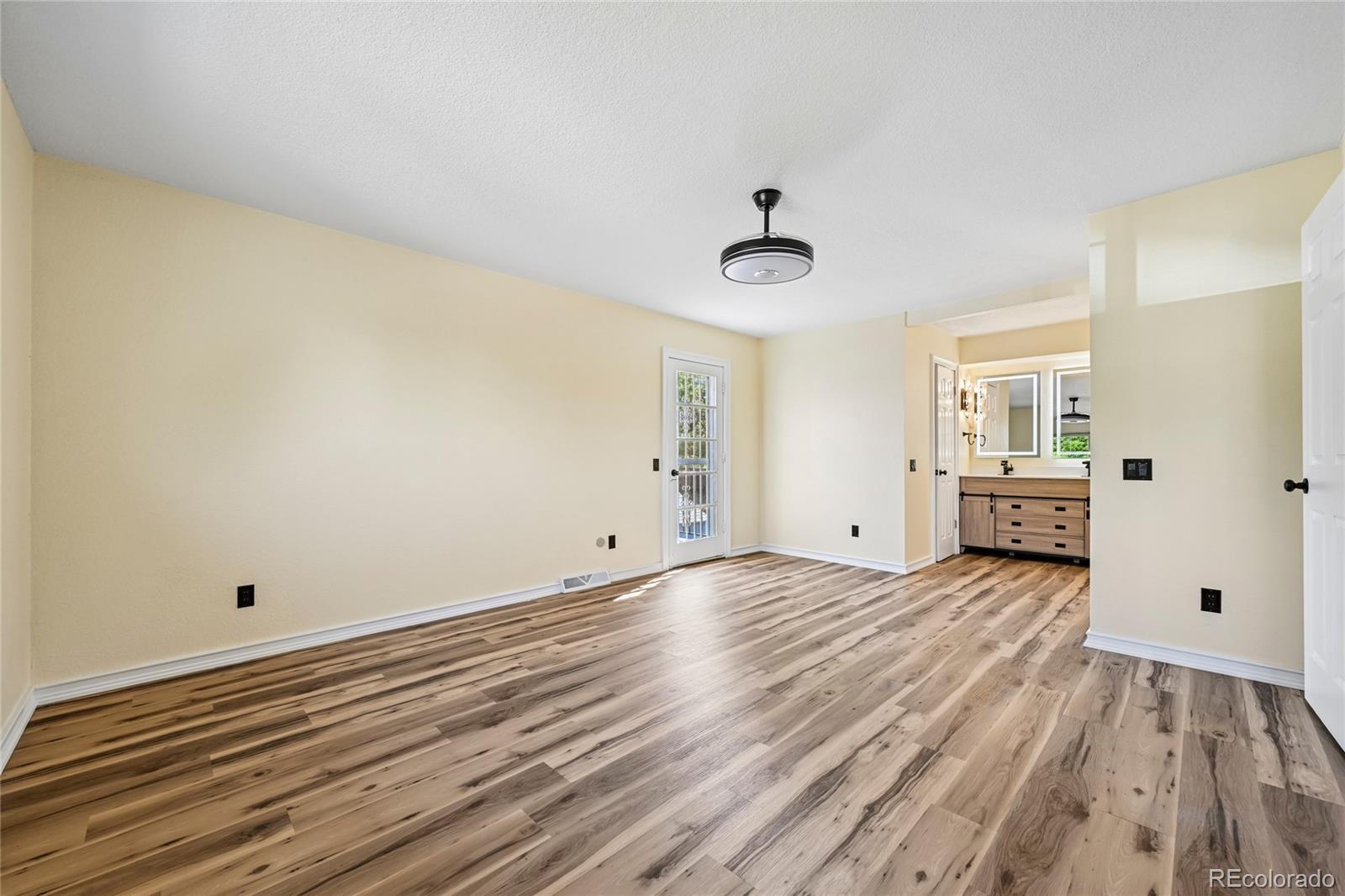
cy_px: 448
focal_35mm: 14
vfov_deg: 81.2
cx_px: 672
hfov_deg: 104.3
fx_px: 523
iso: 250
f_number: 10
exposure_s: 1/15
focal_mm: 14
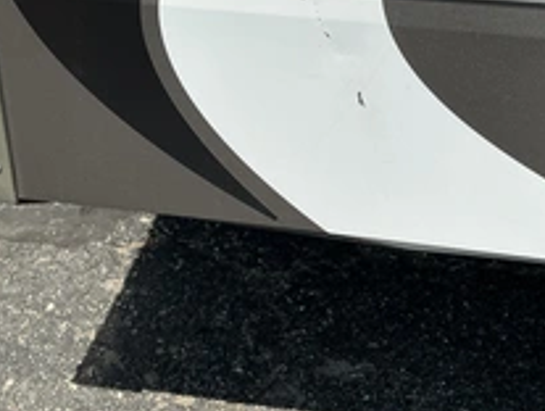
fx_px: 852
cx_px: 308
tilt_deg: -29.5
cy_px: 84
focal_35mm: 54
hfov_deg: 35.4
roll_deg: -0.3
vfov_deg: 26.6
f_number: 1.8
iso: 25
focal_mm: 3
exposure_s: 1/2667
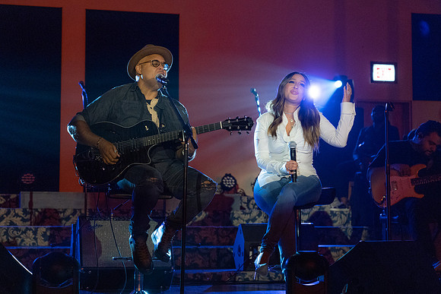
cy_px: 147
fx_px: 903
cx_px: 220
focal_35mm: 74
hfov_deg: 27.4
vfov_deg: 18.5
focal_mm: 70
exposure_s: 1/500
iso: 5000
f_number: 4
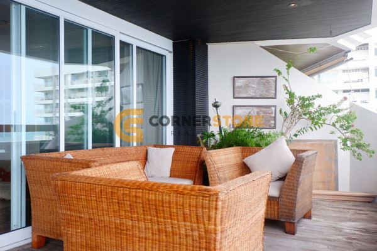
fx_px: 335
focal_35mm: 32
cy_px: 126
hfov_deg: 58.7
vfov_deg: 41.1
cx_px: 188
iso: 200
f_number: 5.6
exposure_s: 1/140
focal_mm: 21.1
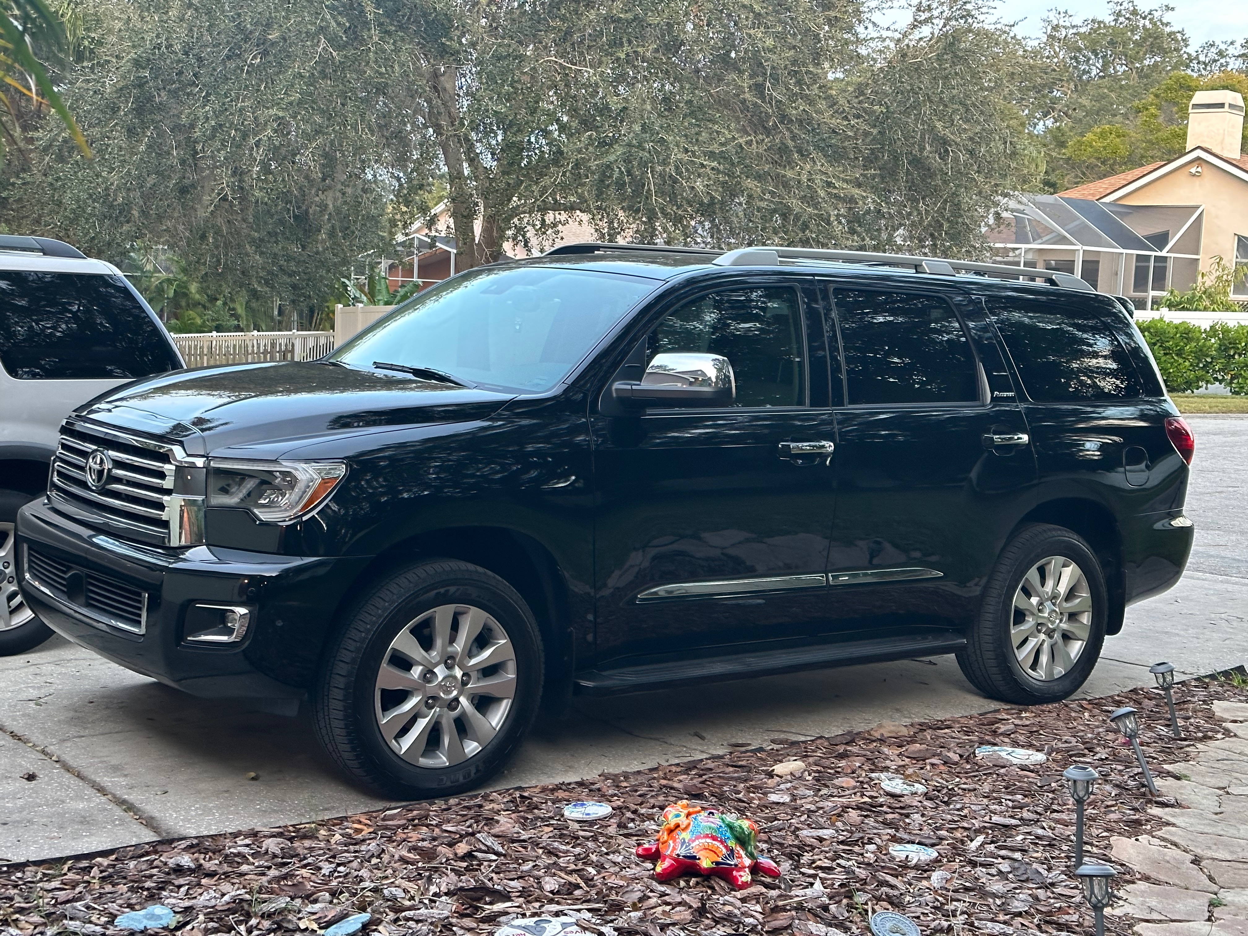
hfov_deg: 39.7
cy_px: 468
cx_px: 624
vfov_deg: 30.3
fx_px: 1731
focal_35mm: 48
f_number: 1.78
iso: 250
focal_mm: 6.86
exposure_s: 1/60
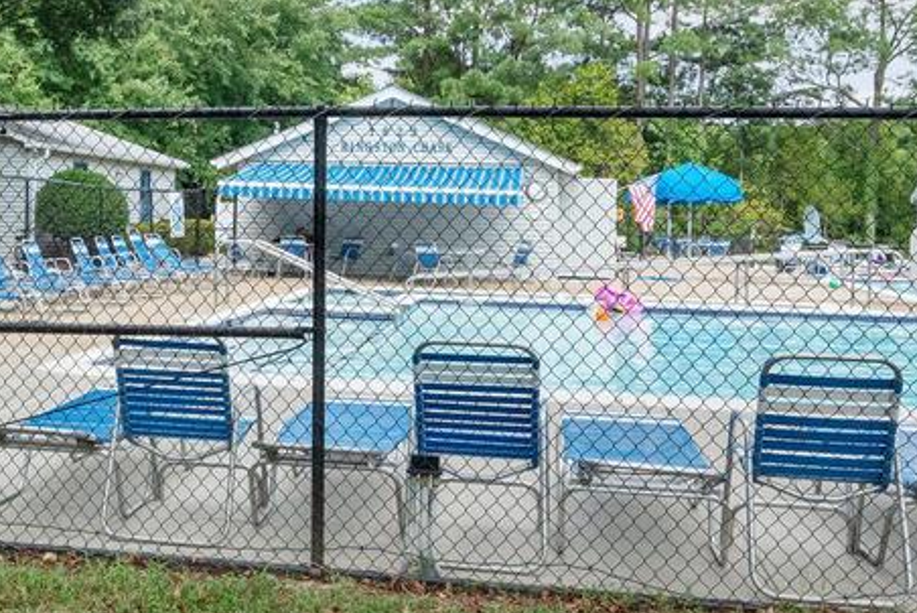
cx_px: 310
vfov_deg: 29.9
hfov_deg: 43.8
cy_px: 137
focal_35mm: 44
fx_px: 1125
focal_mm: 13
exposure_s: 1/500
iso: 250
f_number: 7.1
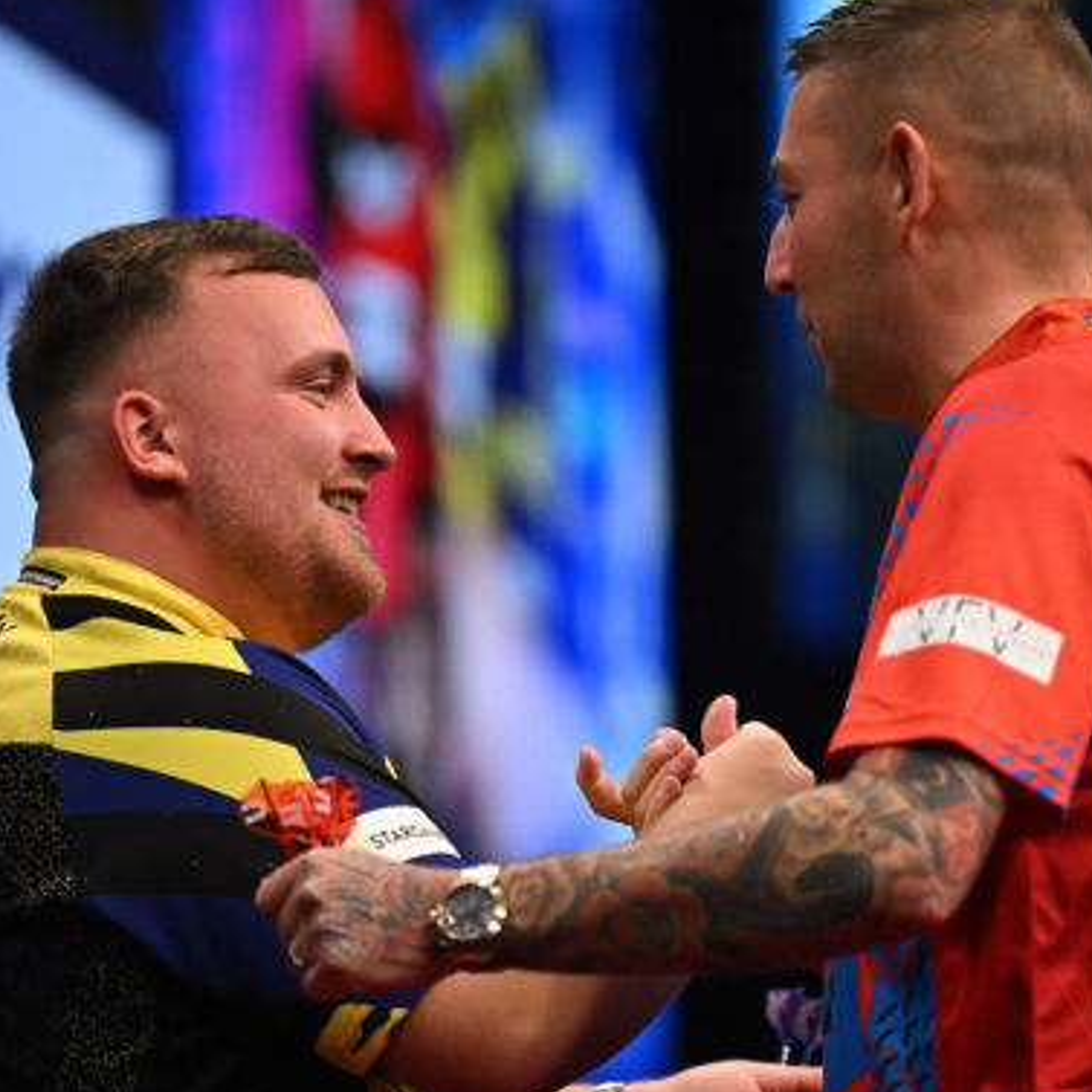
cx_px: 666
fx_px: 12349
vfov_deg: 5.1
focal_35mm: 346
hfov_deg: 5.1
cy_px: 620
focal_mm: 200
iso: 4000
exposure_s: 1/1000
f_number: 2.8
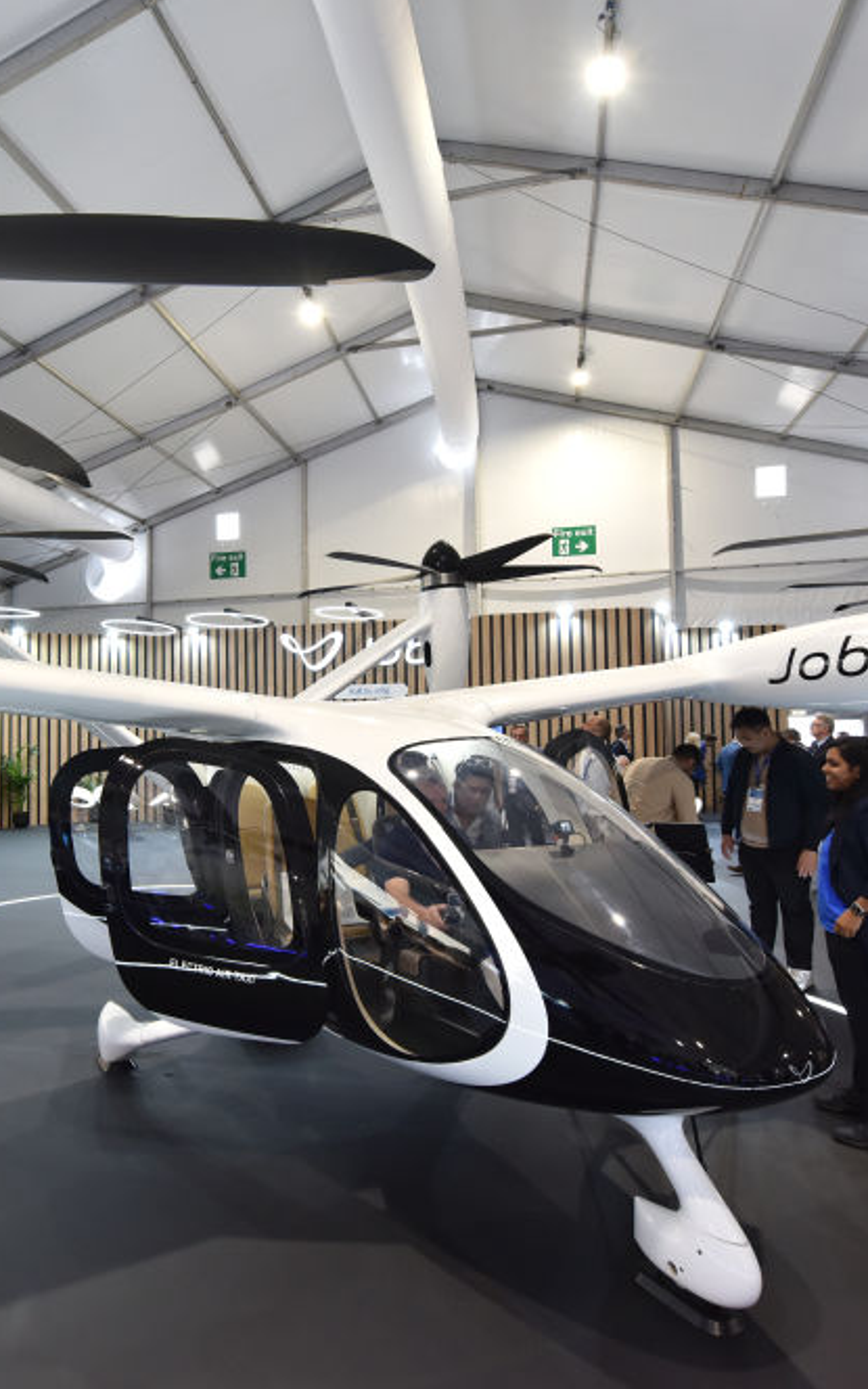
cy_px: 698
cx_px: 307
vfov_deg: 79.7
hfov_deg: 54.2
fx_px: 833
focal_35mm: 22
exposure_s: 1/80
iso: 1000
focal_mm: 14
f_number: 5
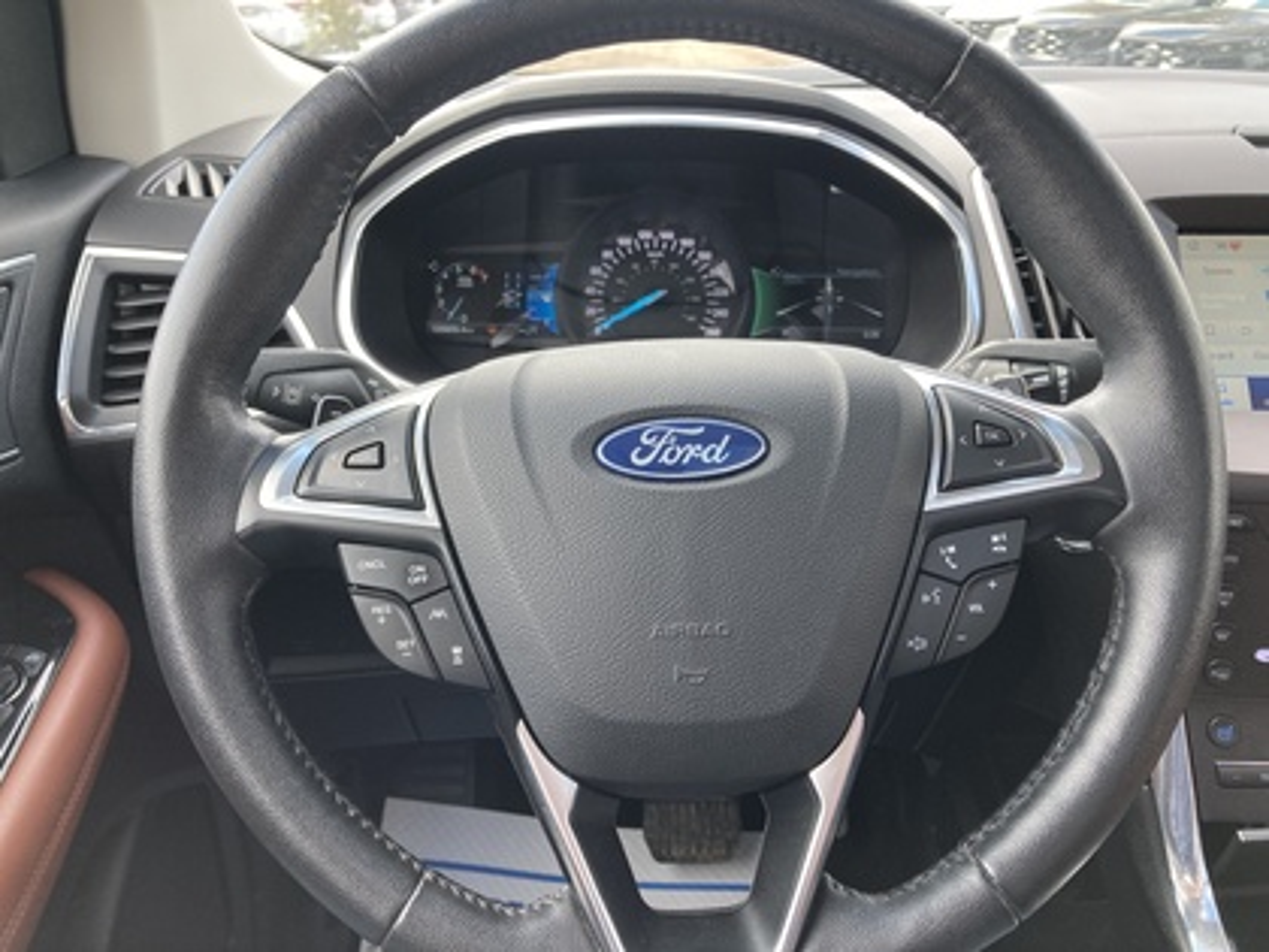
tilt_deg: -25.4
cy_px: 476
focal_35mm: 28
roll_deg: -2.3
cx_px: 634
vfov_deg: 49.7
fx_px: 1026
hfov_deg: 63.4
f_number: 1.8
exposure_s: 1/120
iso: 40
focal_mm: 3.99
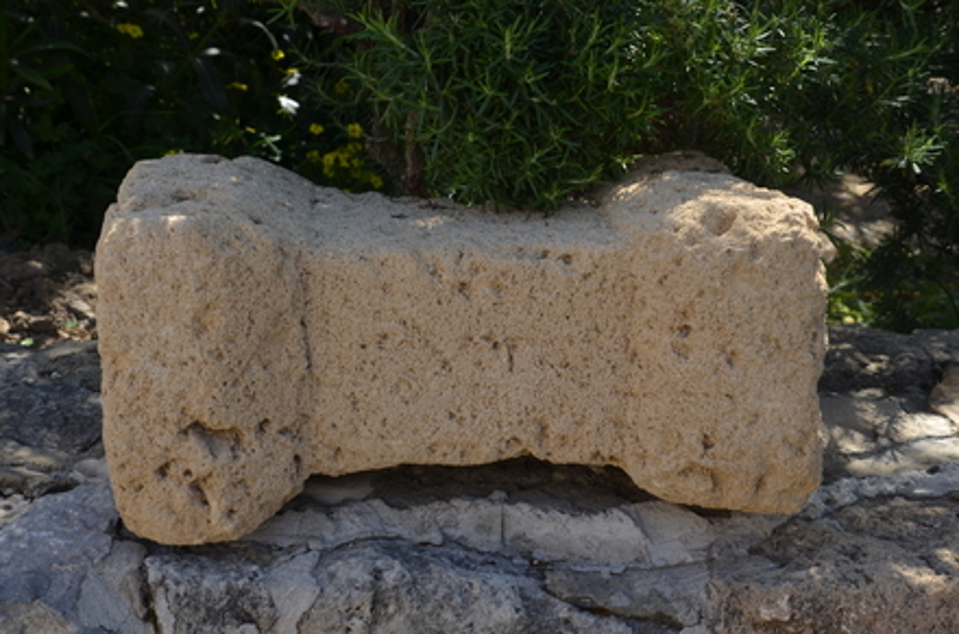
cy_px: 317
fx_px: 1754
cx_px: 480
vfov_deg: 20.5
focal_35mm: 66
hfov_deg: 30.6
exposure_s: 1/200
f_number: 7.1
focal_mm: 44
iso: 250
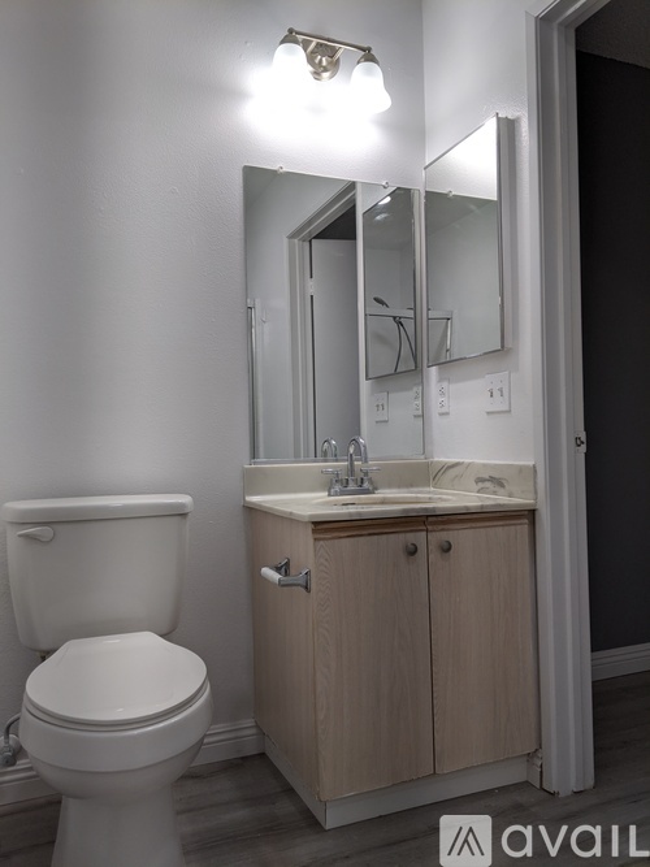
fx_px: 676
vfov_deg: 65.3
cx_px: 325
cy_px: 434
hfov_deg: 51.3
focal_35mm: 27
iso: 54
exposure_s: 1/191
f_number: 1.8
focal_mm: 4.44
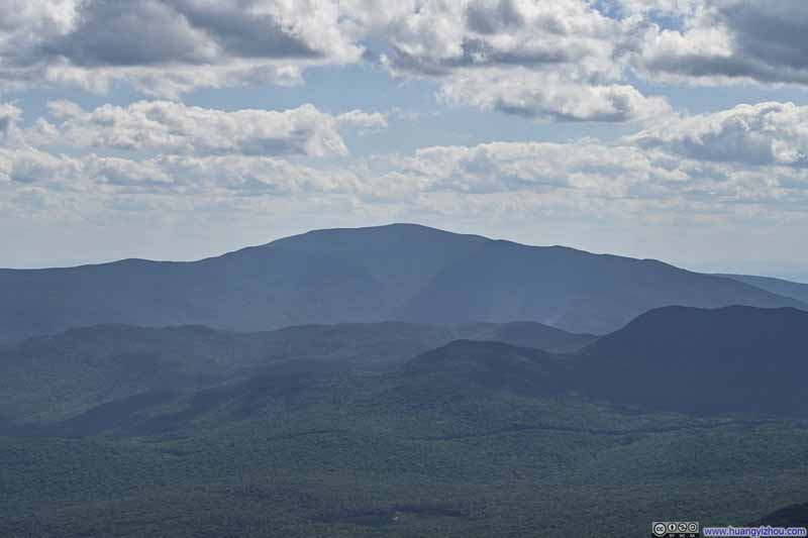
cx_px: 404
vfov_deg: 14.7
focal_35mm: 93
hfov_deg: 21.9
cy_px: 269
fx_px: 2087
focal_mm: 93
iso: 64
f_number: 8
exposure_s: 1/640
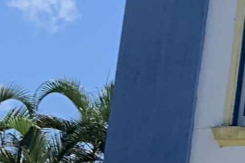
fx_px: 1463
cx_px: 918
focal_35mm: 215
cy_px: 39
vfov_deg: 6.4
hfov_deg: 7.4
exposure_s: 1/1748
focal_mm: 4.25
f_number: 1.8
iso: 25
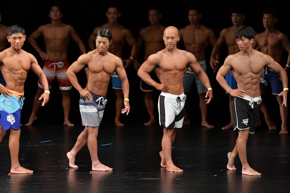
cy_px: 96
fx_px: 2174
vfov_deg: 5.1
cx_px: 145
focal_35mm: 270
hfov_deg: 7.6
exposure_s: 1/400
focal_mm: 180
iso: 3200
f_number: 5.6
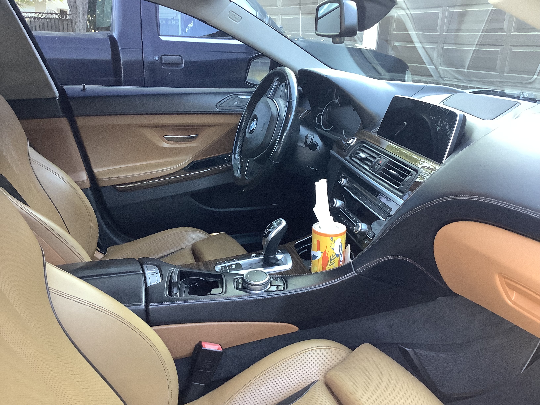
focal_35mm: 31
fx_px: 484
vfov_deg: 45.4
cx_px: 270
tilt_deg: -18.3
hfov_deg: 58.4
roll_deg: -2.7
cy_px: 202
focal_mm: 3.3
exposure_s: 1/60
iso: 160
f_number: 2.4
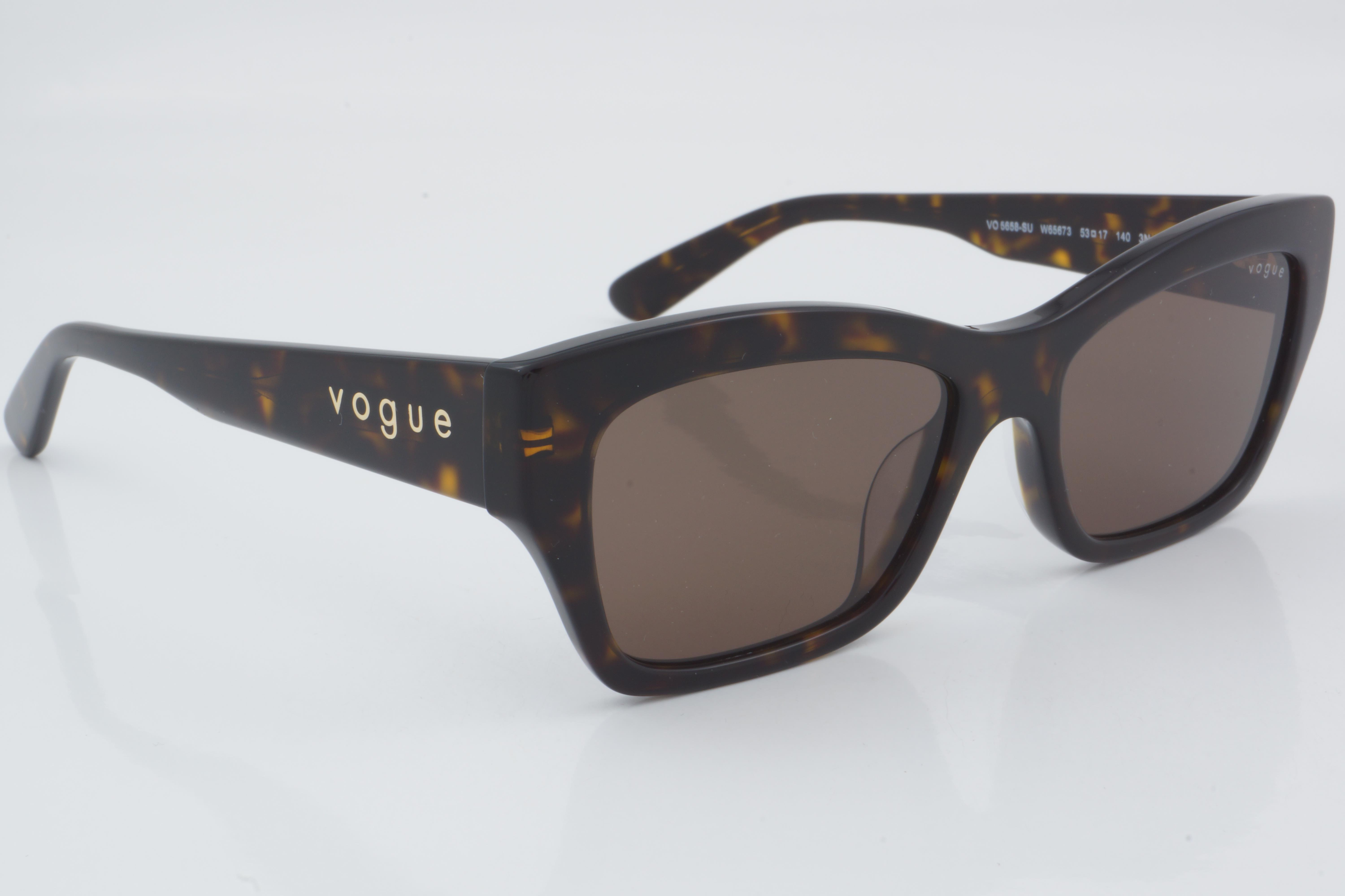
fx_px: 2802
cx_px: 672
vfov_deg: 18.2
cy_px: 448
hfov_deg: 27.0
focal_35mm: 75
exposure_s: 1/3
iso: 100
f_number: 32
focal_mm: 50
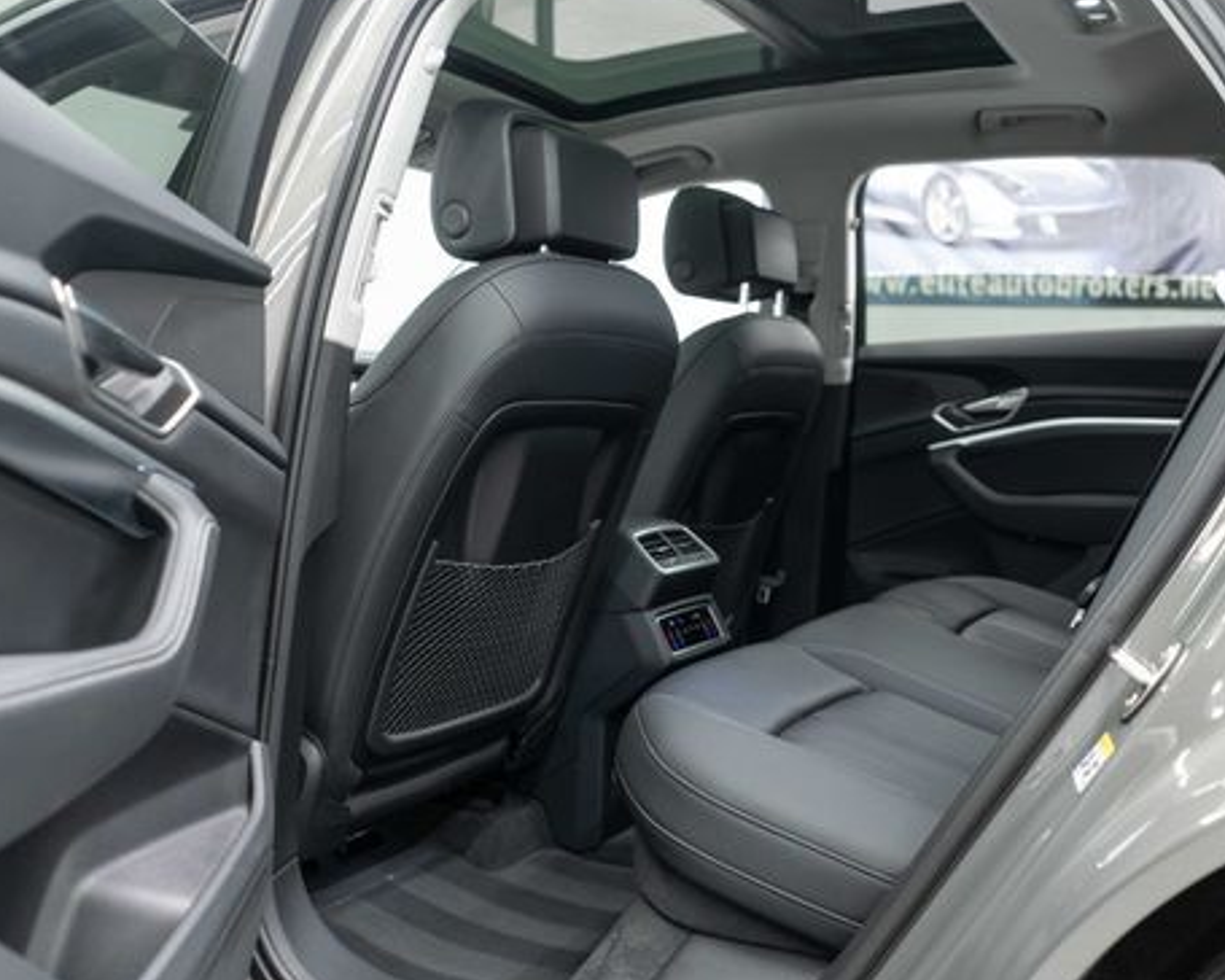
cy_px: 448
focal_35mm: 37
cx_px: 759
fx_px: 1341
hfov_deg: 48.7
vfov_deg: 40.1
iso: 1000
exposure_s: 1/40
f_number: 3.2
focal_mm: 28
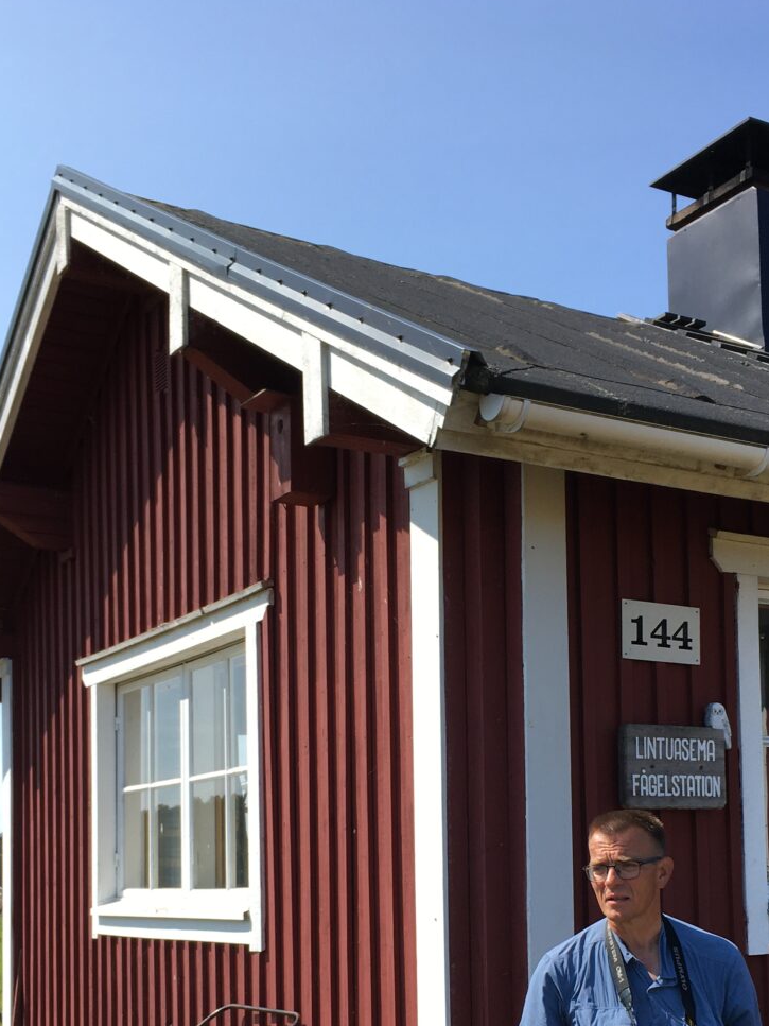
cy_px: 788
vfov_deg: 38.5
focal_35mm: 48
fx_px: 1422
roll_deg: +0.7
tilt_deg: +3.9
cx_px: 461
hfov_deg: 30.2
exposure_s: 1/938
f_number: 2.2
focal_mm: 4.15
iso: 25
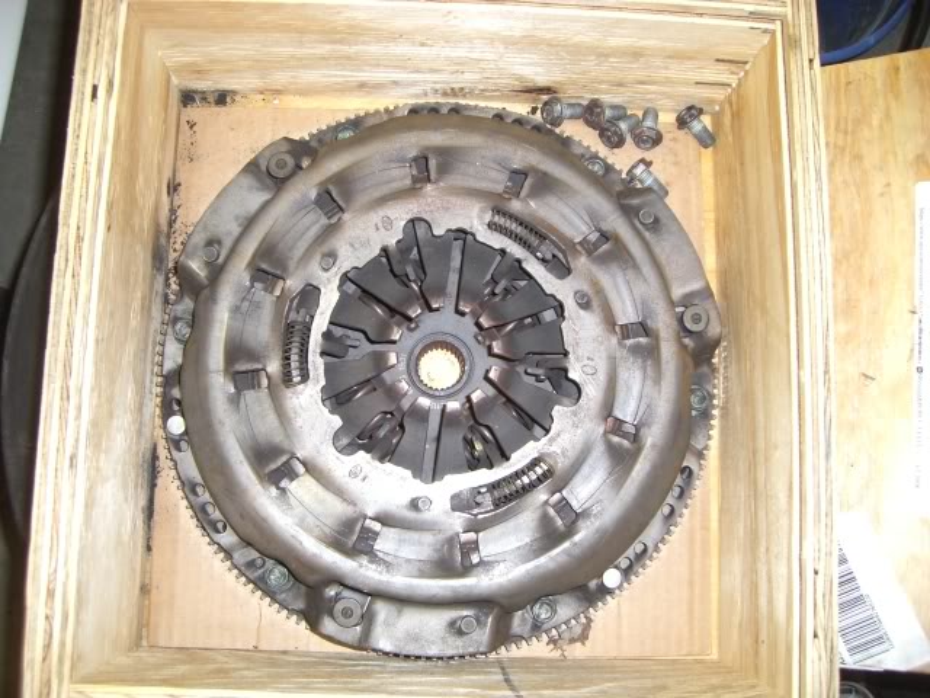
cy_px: 349
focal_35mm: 38
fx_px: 1021
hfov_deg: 49.0
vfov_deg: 37.7
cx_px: 465
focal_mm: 6.2
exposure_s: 1/60
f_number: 2.7
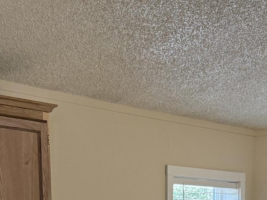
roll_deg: +0.5
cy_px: 316
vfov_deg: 15.0
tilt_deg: -5.1
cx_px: 67
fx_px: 694
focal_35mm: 90
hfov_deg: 21.6
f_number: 1.78
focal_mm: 6.76
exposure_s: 1/159
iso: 200
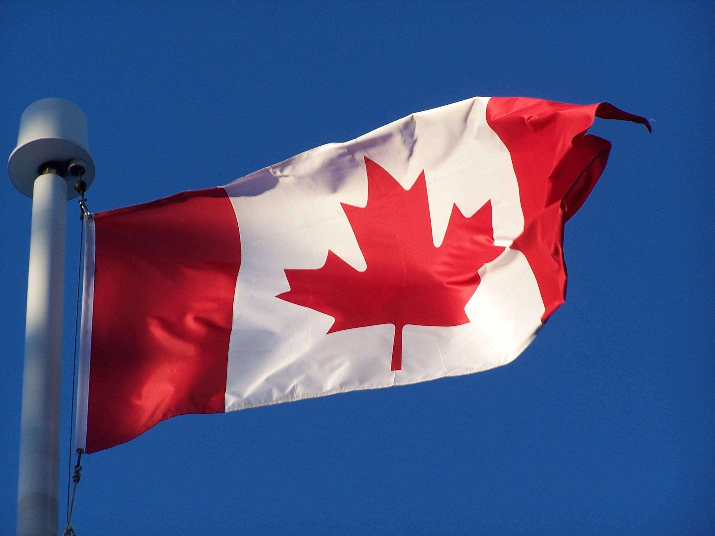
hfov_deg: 10.5
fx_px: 3904
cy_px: 268
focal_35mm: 189
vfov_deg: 7.9
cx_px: 358
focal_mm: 31.3
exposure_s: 1/500
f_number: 3.2
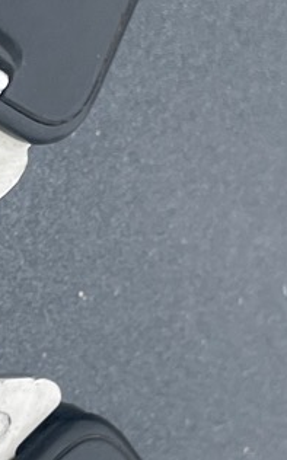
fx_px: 1968
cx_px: 6
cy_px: 234
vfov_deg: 13.3
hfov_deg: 8.3
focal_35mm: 157
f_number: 1.6
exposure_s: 1/1182
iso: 32
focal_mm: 4.2
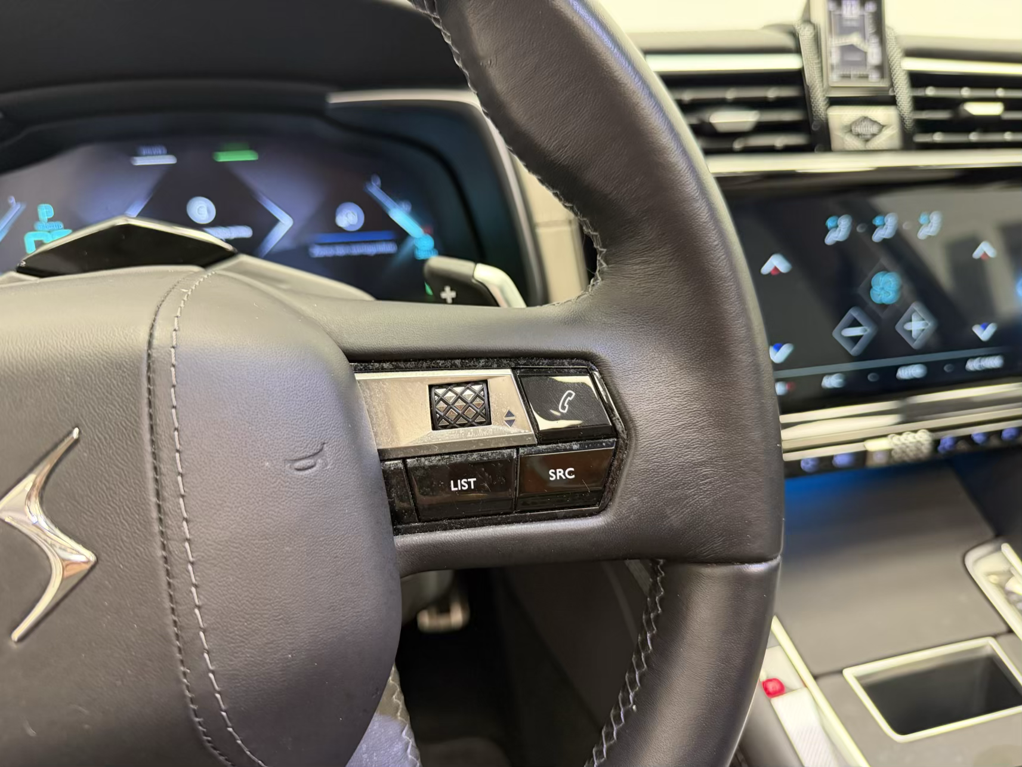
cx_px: 511
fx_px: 709
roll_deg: -0.5
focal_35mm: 24
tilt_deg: -25.3
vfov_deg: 56.8
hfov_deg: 71.6
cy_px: 384
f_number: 1.78
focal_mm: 6.76
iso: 500
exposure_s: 1/55
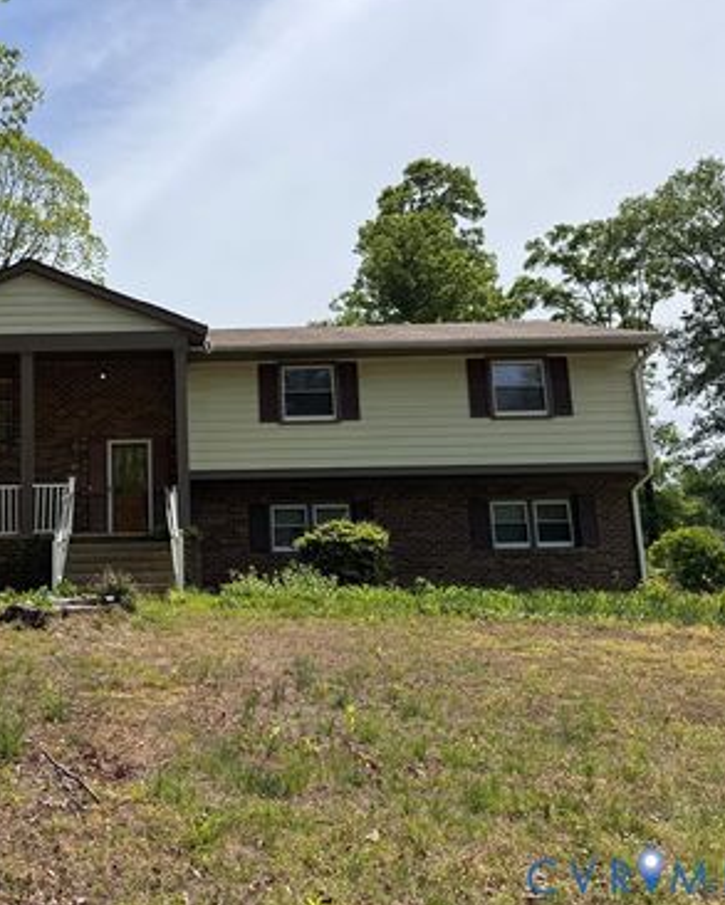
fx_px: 858
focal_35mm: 32
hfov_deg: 43.9
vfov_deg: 55.6
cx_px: 156
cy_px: 446
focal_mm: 6.76
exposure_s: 1/5348
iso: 80
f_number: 1.78
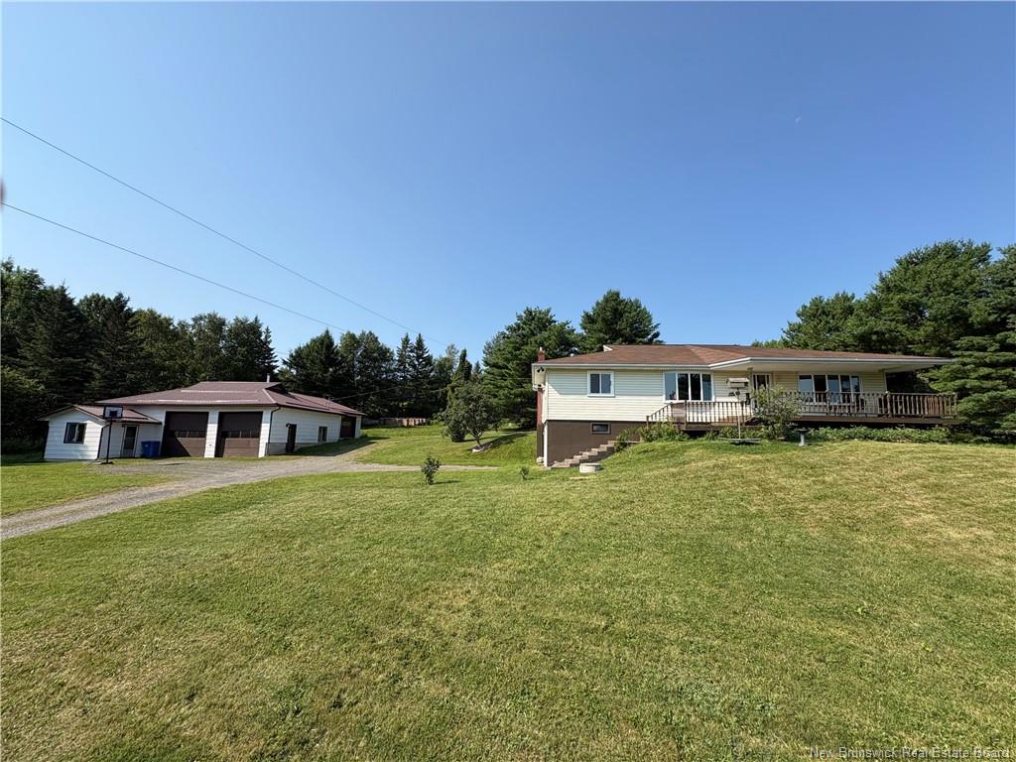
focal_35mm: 14
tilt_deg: +8.7
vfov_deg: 85.7
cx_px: 508
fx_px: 411
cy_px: 381
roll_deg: -0.7
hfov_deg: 102.1
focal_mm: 2.22
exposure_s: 1/1672
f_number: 2.2
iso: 50
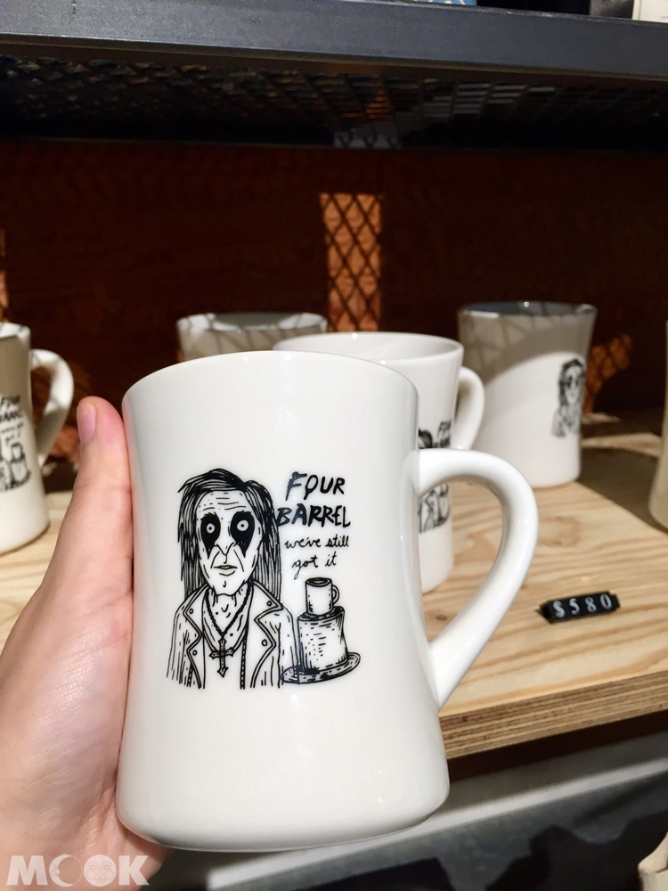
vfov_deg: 61.7
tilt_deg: -16.0
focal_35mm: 29
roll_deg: +0.2
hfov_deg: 48.2
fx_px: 746
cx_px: 334
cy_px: 446
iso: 32
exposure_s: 1/40
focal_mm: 4.15
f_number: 2.2
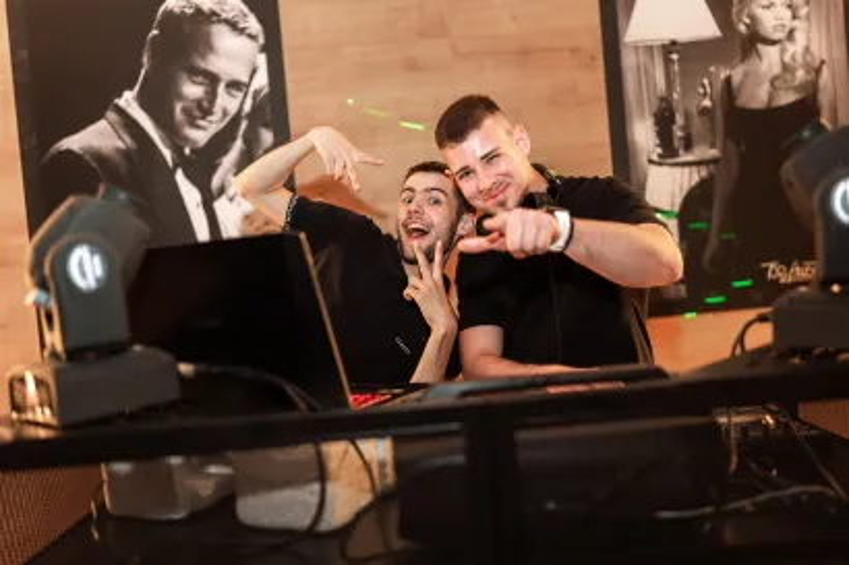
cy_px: 282
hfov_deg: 54.5
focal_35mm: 35
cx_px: 424
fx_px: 825
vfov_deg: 37.8
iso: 800
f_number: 1.4
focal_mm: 35
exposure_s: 1/160
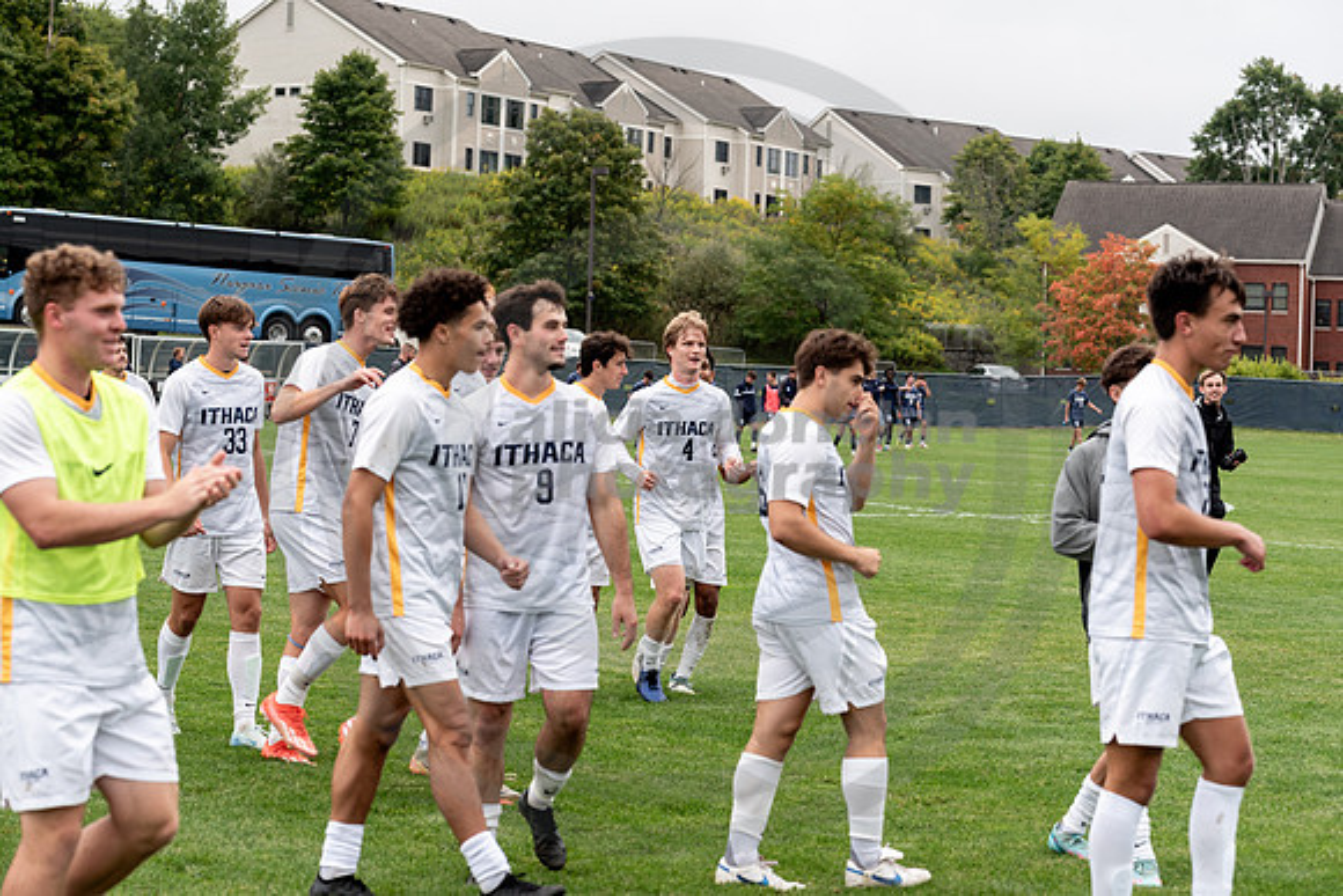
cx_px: 672
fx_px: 3240
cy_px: 448
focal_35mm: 87
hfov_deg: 23.4
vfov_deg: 15.7
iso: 320
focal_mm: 86
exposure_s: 1/400
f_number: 5
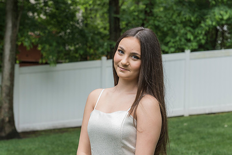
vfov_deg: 16.2
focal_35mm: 84
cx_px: 127
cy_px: 85
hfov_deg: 24.2
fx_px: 541
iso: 250
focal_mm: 66
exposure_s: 1/160
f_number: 5.6
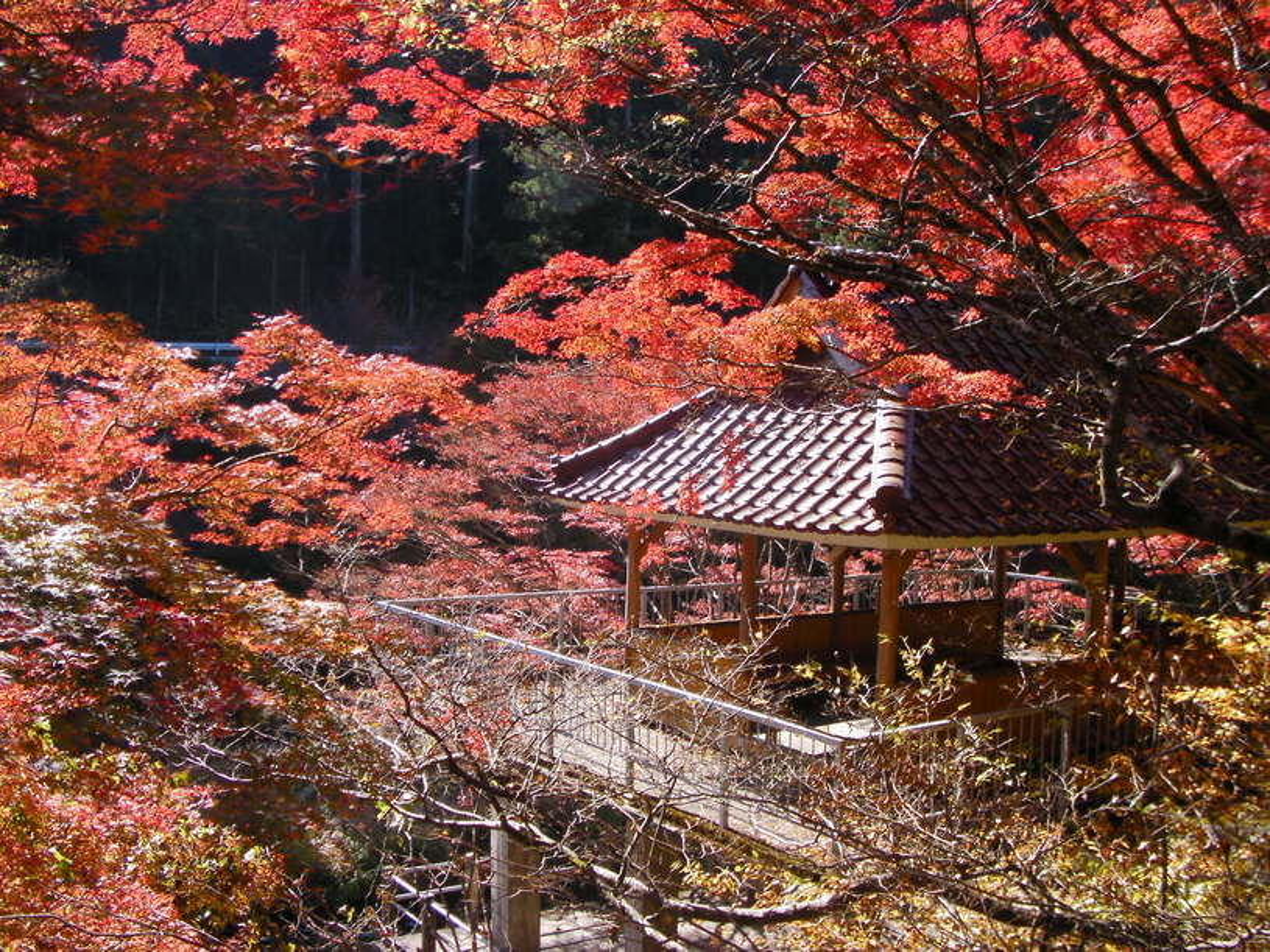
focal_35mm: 38
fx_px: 1394
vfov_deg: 37.7
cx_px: 635
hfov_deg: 49.0
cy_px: 476
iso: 50
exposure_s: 1/129
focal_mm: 6.3
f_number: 3.5
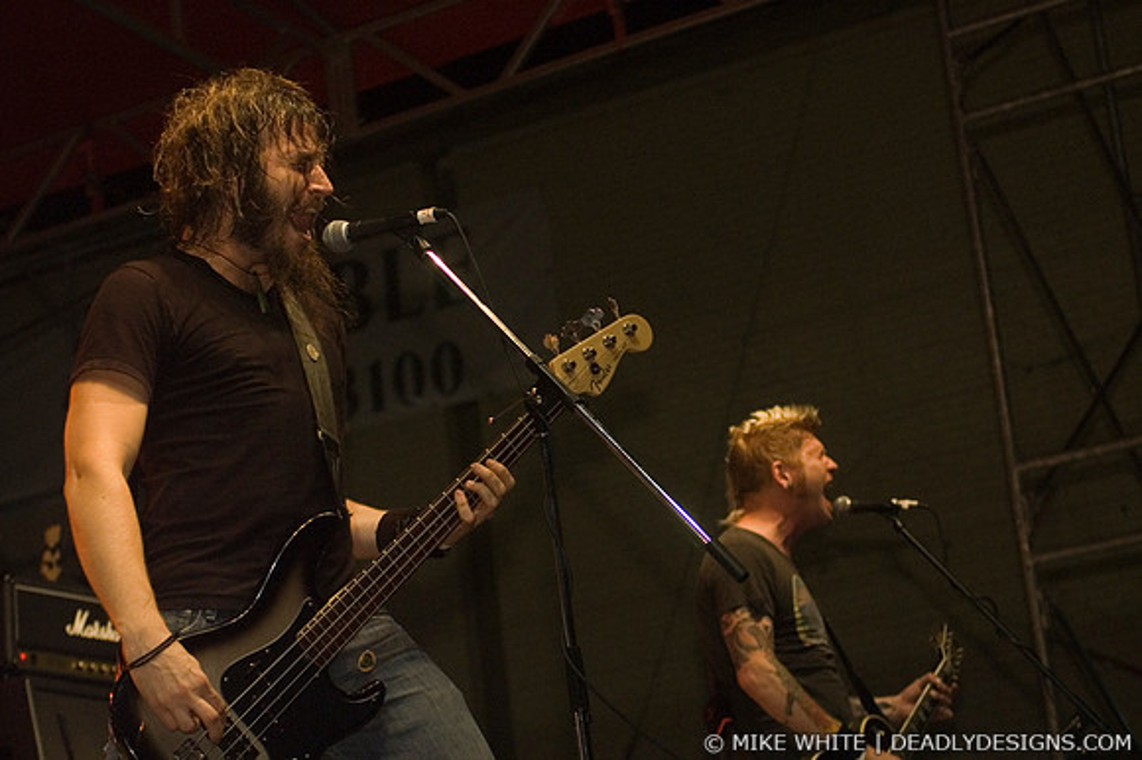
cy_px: 380
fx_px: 2473
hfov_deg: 26.0
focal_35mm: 78
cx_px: 571
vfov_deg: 17.5
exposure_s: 1/160
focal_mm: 52
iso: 800
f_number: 3.2
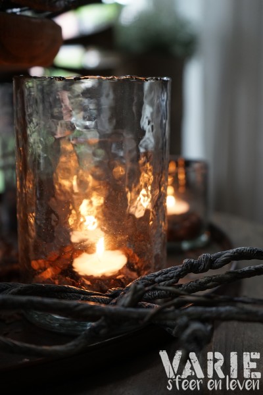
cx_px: 132
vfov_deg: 47.4
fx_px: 449
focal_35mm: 41
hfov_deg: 32.6
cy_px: 198
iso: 1000
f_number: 4.5
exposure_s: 1/60
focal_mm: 41
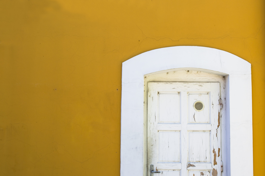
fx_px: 320
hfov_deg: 45.0
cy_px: 88
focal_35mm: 44
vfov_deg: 30.8
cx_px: 132
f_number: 8
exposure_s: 1/125
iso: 200
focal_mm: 29
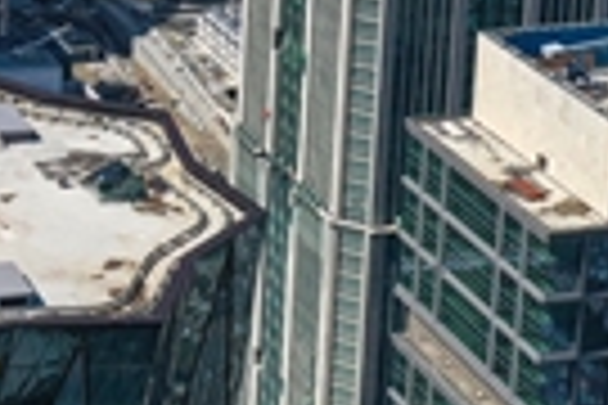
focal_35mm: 124
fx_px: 2094
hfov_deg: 15.6
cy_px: -270
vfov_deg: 10.5
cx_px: -207
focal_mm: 10.26
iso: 400
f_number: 6.3
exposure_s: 1/2500
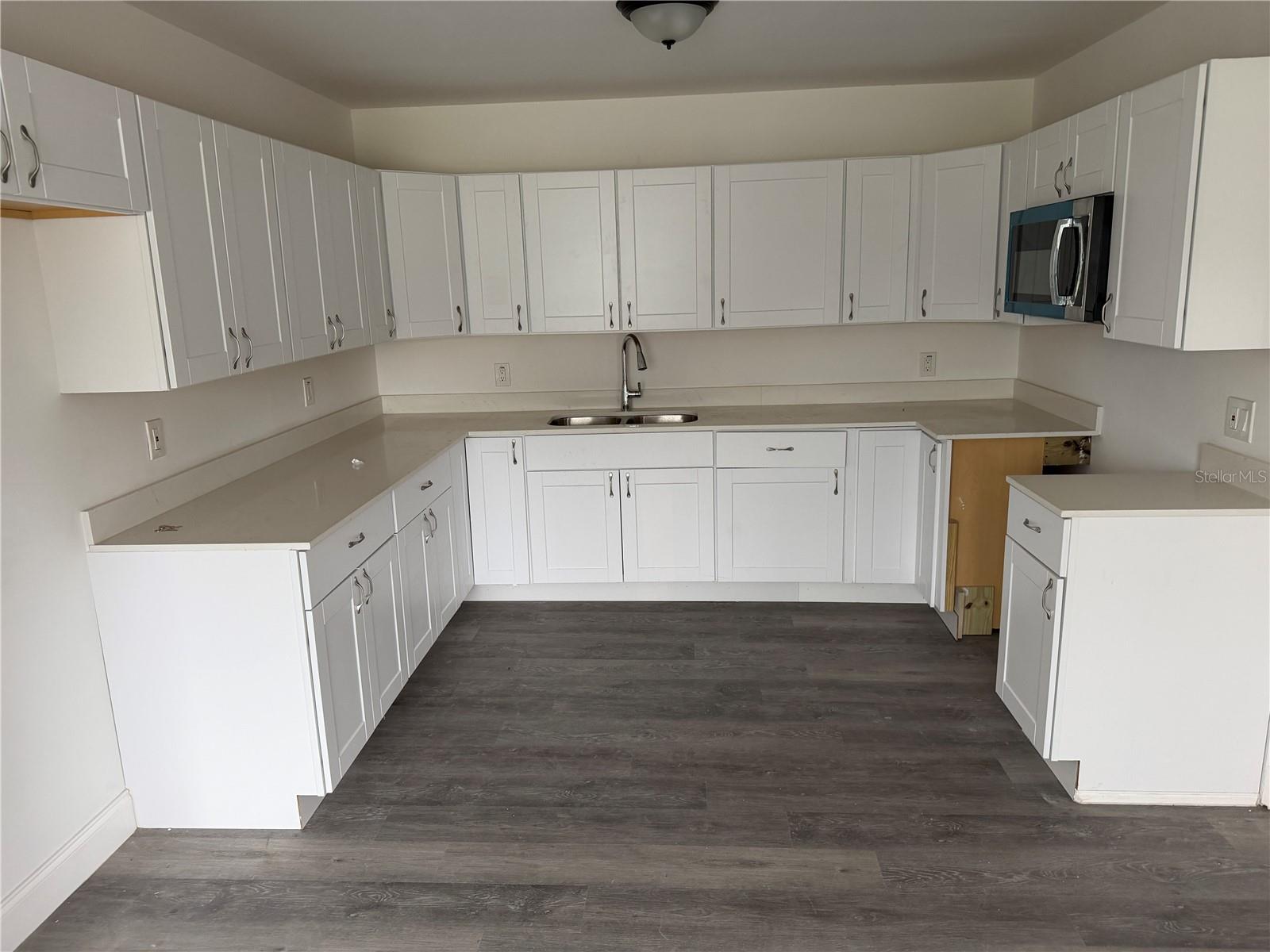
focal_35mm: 24
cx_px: 635
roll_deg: +2.2
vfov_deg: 56.8
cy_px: 476
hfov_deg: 71.6
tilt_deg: -14.8
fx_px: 881
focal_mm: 6.76
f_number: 1.78
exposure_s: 1/80
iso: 200
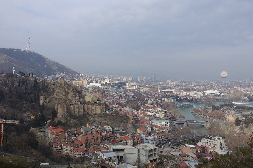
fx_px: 218
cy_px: 84
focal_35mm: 31
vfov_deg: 42.3
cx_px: 126
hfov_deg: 60.3
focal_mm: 11.45
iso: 125
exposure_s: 1/640
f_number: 5.6
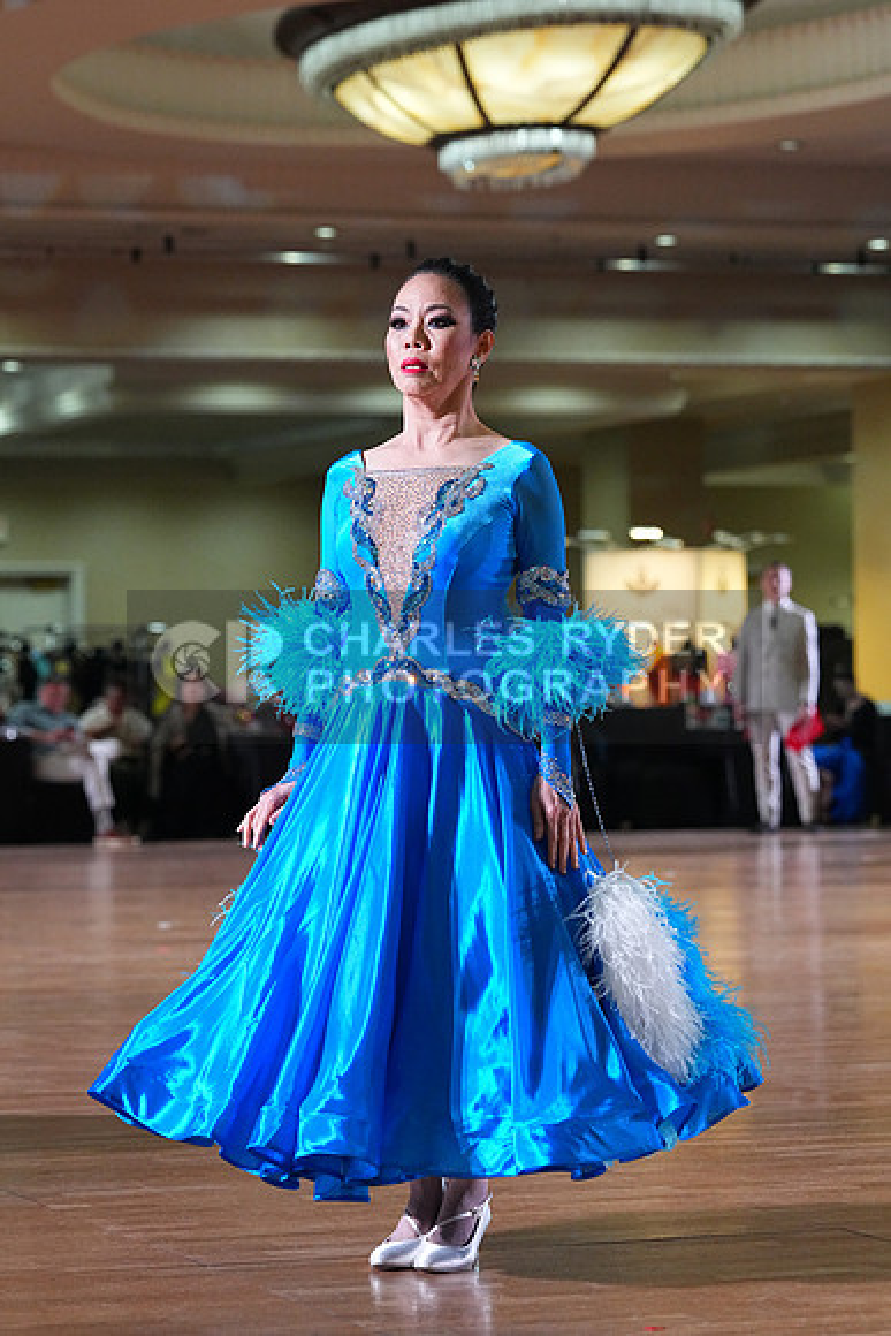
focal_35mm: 124
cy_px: 668
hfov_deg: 11.1
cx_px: 446
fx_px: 4600
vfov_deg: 16.5
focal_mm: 124
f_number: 5
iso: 6400
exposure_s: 1/400
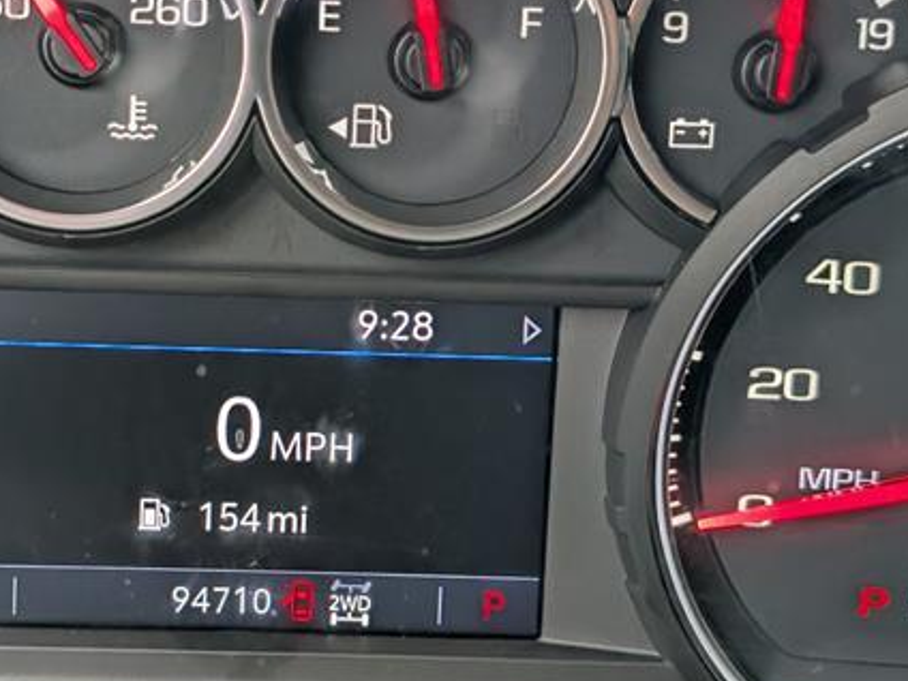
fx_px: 1941
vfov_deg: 19.9
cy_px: 330
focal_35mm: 74
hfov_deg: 26.1
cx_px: 268
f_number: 1.68
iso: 533
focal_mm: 6.9
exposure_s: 1/385
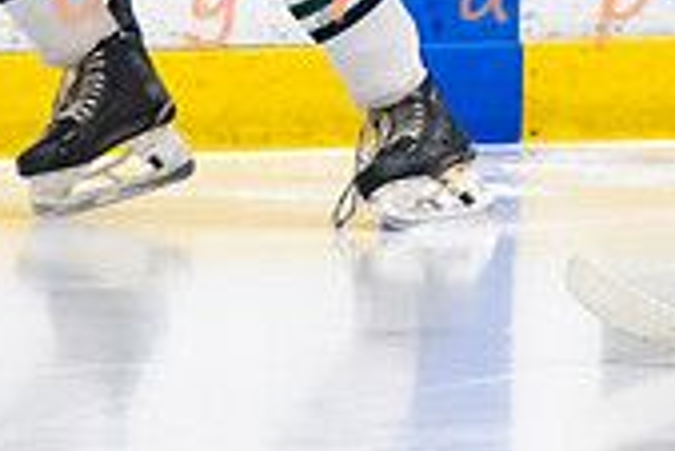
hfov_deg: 2.0
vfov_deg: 1.3
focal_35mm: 1053
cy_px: -182
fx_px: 19760
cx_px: 305
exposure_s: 1/640
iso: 2000
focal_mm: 180
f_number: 3.2
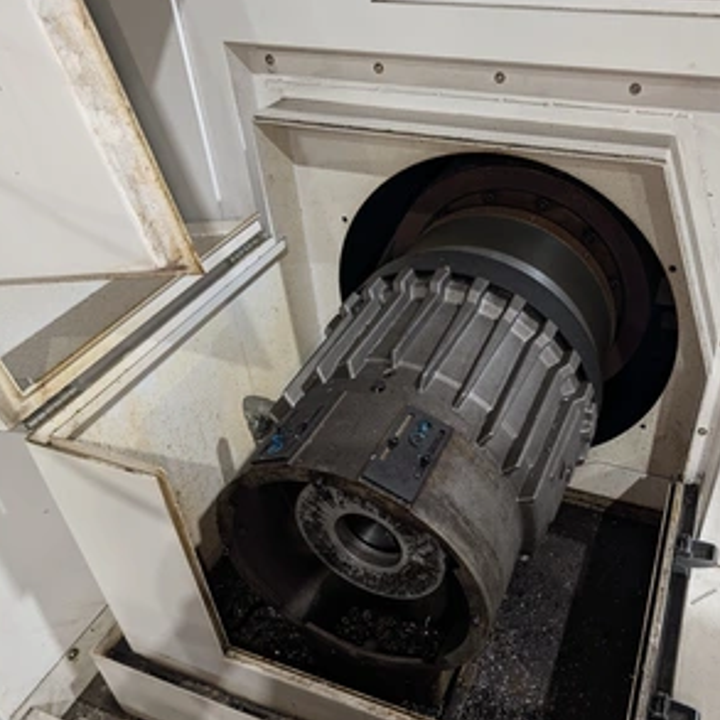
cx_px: 435
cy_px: 358
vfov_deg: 55.6
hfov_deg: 55.2
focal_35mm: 29
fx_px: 682
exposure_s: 1/43.1
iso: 127
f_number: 1.68
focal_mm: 6.9
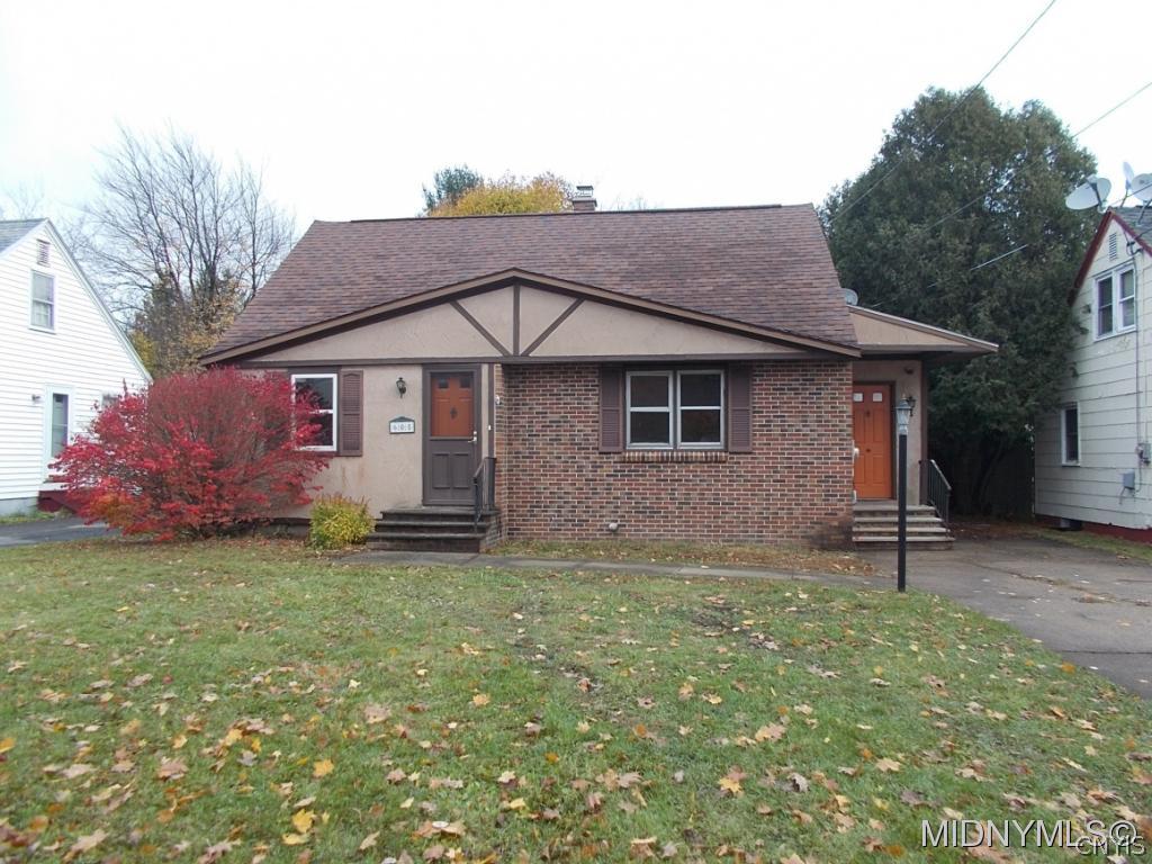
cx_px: 576
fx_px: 865
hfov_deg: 67.3
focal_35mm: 26
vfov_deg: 53.1
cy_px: 432
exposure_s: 1/160
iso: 80
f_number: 3.2
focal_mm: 4.6
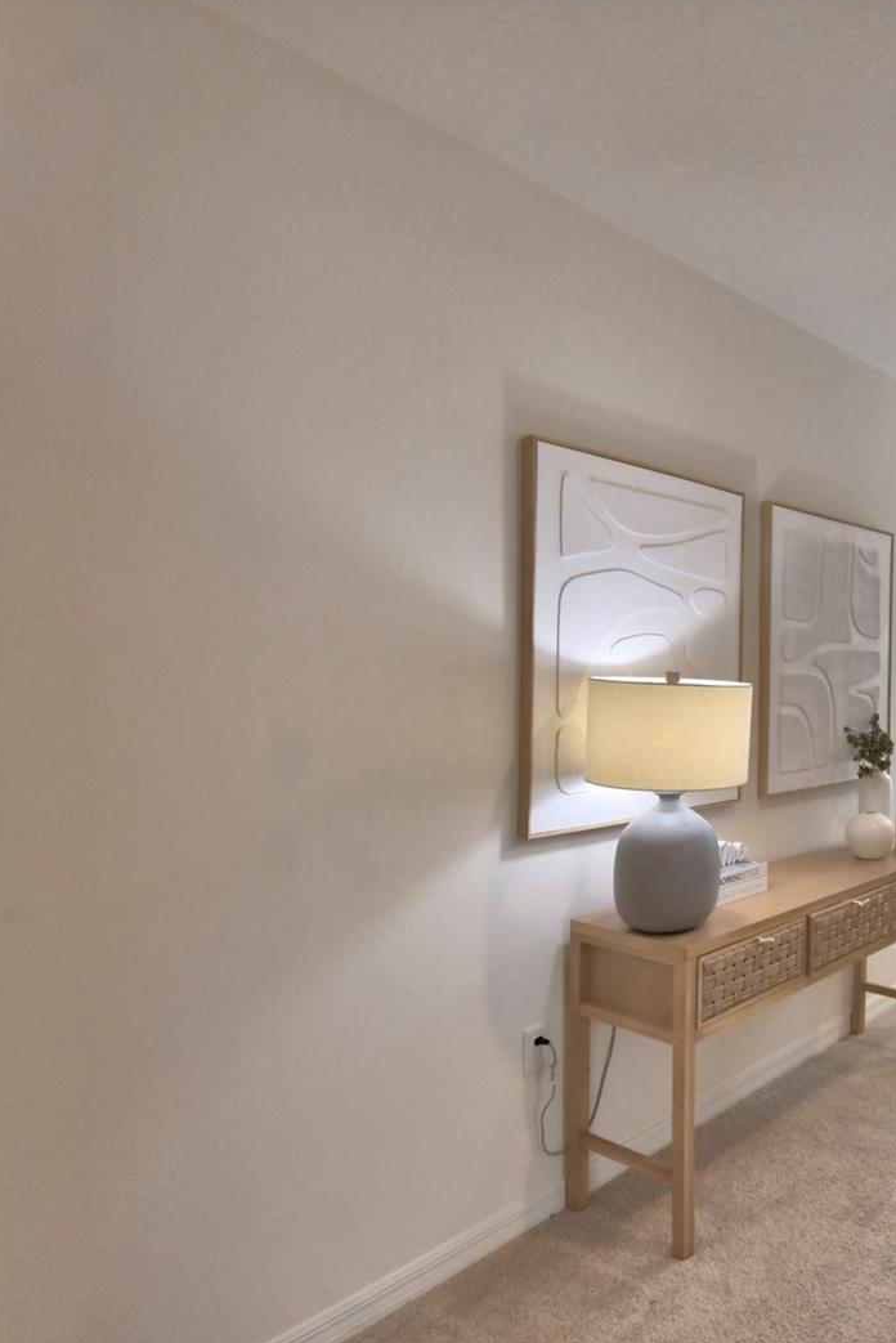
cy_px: 672
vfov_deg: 76.1
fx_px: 858
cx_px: 900
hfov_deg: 46.1
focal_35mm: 23
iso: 400
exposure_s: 1/125
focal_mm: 10
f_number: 4.5
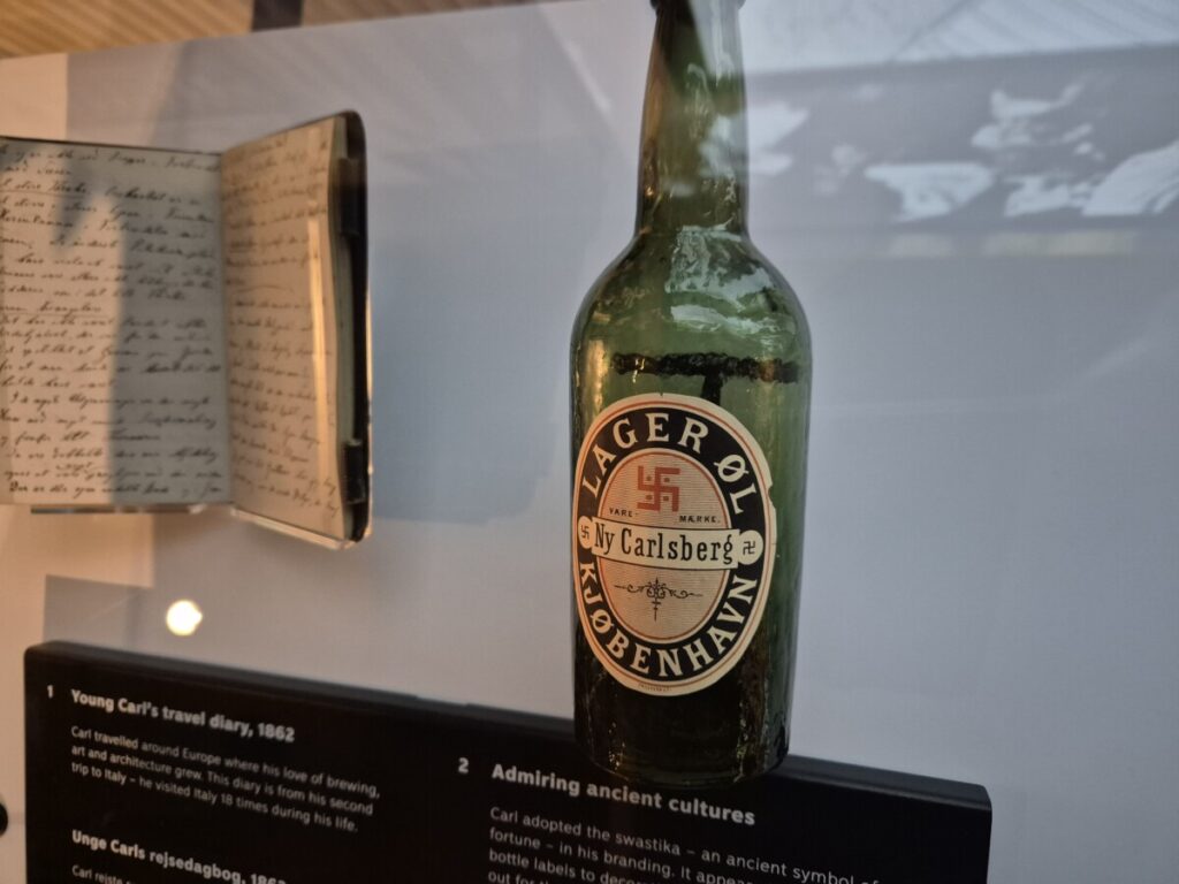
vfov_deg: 58.9
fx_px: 783
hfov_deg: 73.9
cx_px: 590
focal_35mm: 23
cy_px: 442
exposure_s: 1/60
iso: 1250
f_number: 1.8
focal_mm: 5.4
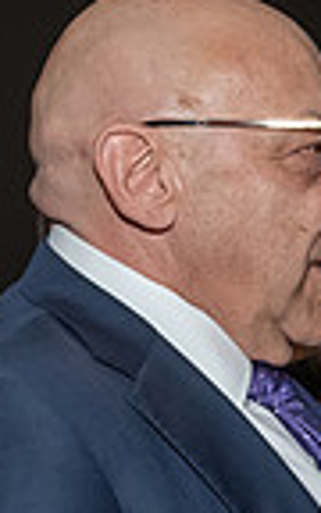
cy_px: 471
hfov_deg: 6.4
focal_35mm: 195
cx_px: 796
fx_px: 2729
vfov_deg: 10.7
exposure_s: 1/250
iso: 500
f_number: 7.1
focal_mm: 22
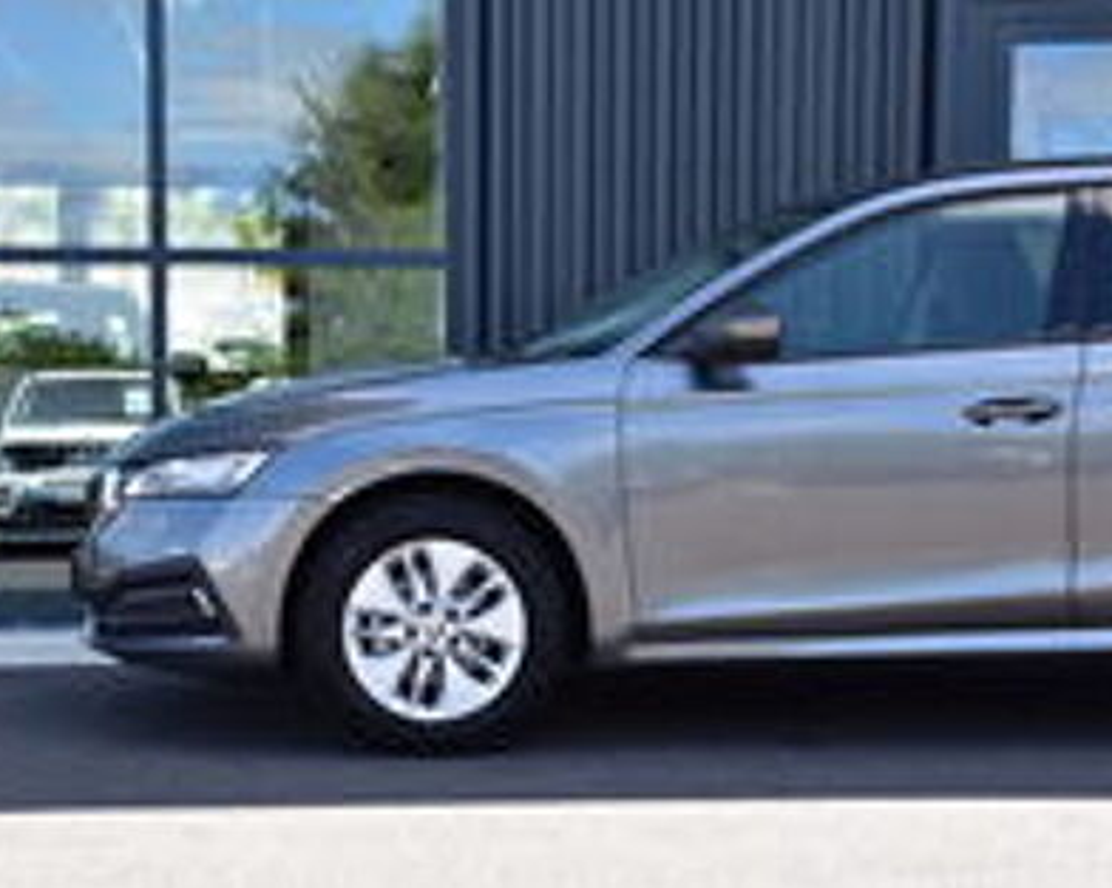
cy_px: 450
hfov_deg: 24.6
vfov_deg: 19.7
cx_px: 479
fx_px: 2551
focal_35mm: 78
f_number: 9
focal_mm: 45
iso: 400
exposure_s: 1/160
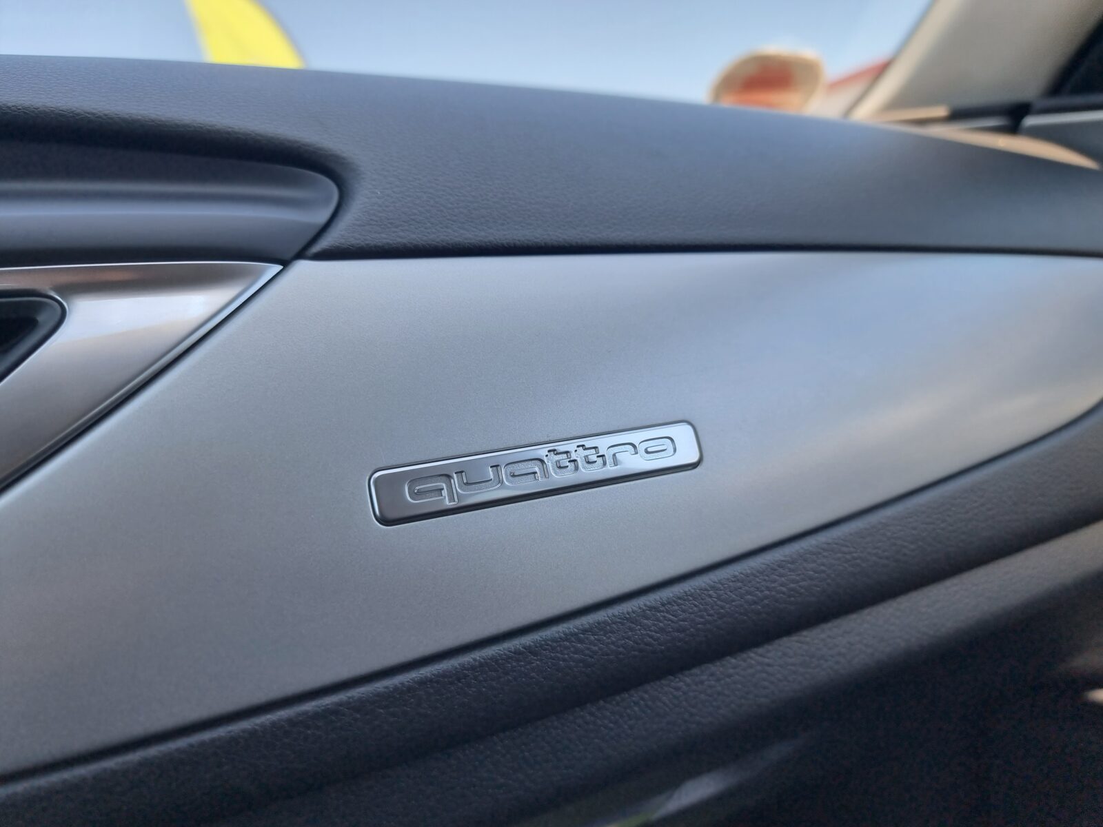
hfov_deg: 71.6
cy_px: 414
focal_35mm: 24
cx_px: 552
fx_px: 765
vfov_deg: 56.8
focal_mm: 6.7
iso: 50
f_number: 1.8
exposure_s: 1/134
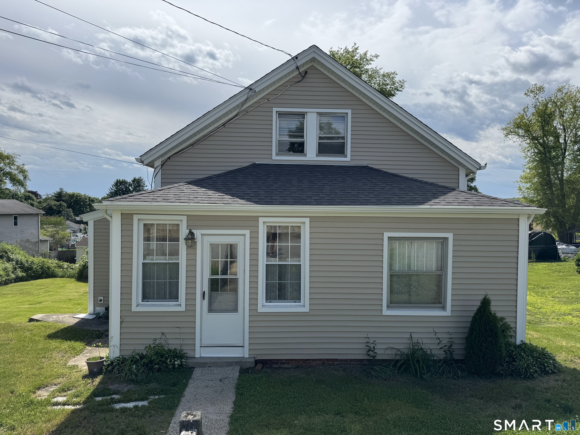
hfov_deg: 71.6
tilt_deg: -1.7
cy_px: 218
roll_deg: -0.7
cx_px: 290
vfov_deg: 56.8
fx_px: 402
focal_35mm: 24
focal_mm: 6.76
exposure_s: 1/6410
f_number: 1.78
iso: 80
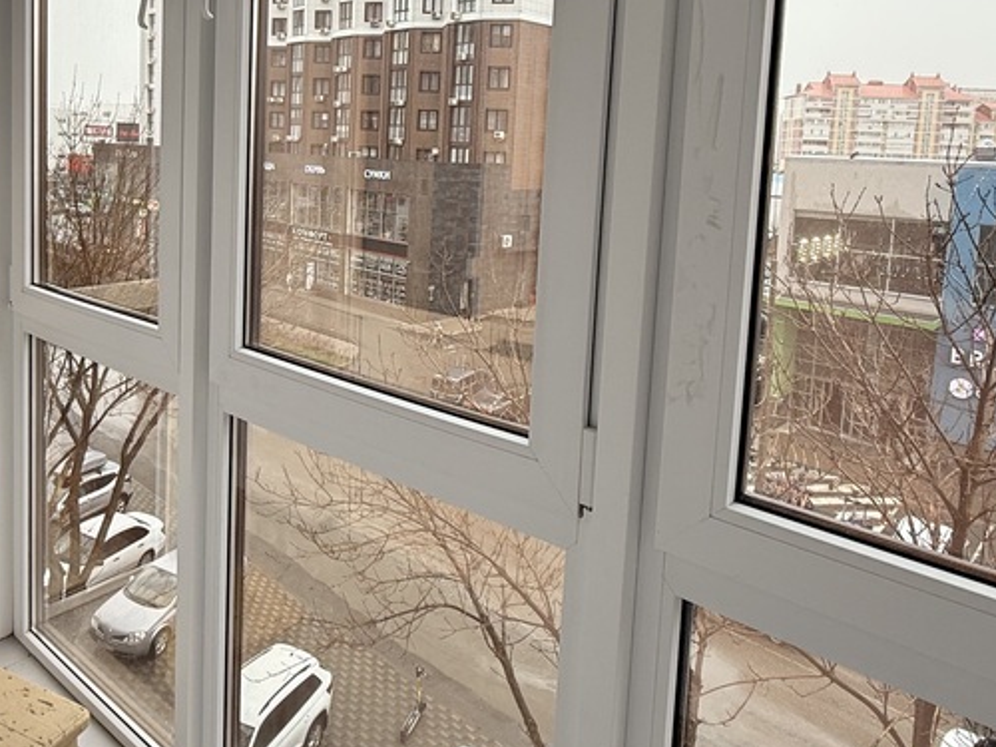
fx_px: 806
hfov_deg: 62.5
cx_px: 369
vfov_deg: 48.4
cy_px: 215
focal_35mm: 28
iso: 64
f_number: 2.2
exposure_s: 1/103
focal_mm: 2.22
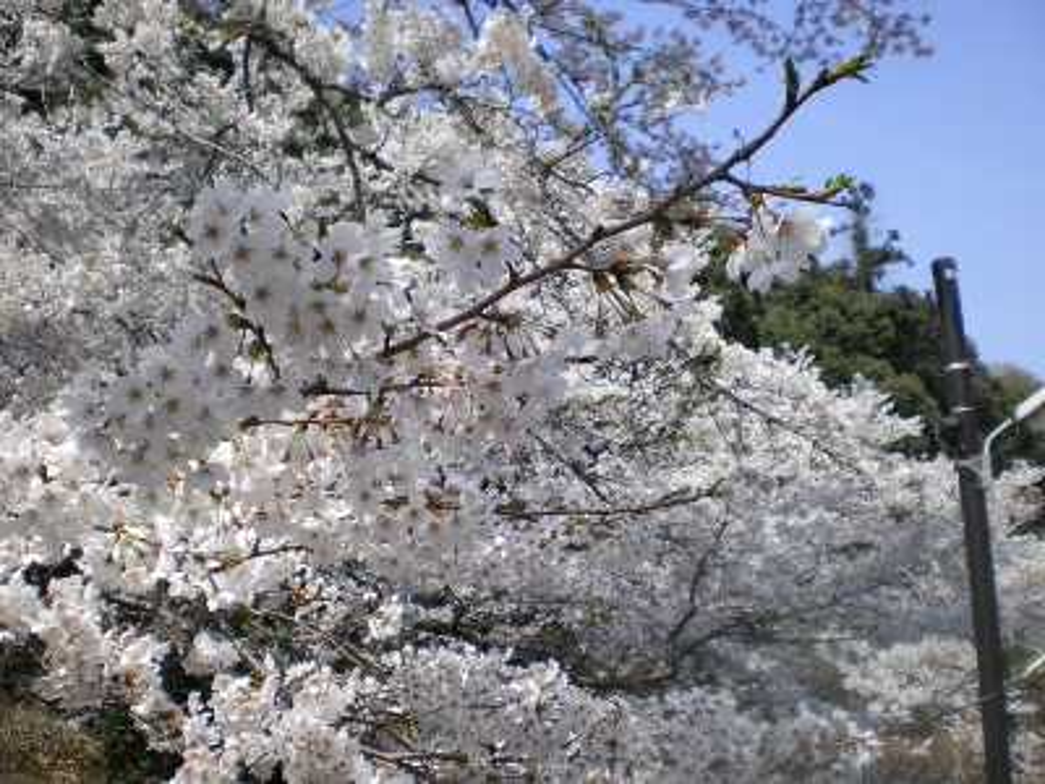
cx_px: 522
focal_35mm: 38
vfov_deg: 37.7
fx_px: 1147
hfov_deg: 49.0
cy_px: 392
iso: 64
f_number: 3.1
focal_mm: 6.3
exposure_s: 1/500
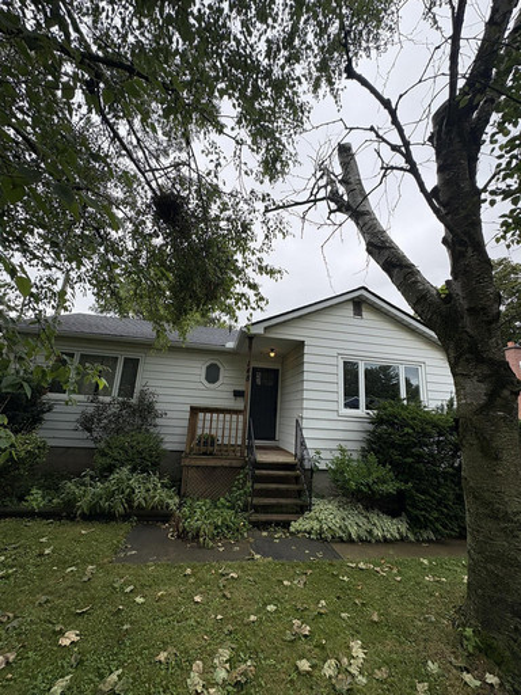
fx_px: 281
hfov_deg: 85.7
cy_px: 348
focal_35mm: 14
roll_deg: -3.2
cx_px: 260
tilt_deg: +15.1
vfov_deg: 102.1
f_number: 2.2
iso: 64
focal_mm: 2.22
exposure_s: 1/804
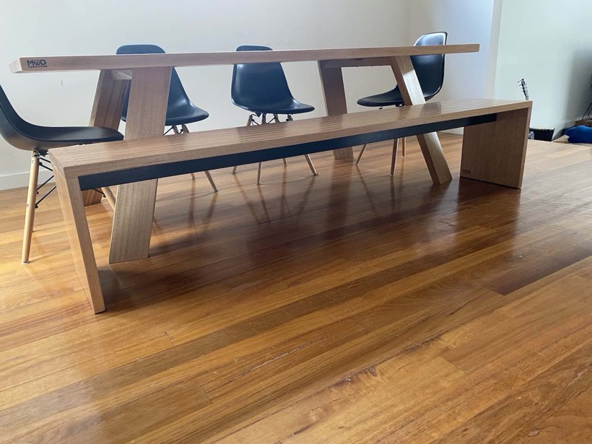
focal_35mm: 26
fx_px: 445
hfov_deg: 67.3
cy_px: 222
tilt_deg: -20.4
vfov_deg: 53.1
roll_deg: +2.0
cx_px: 296
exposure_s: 1/60
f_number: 1.8
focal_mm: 4.25
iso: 250
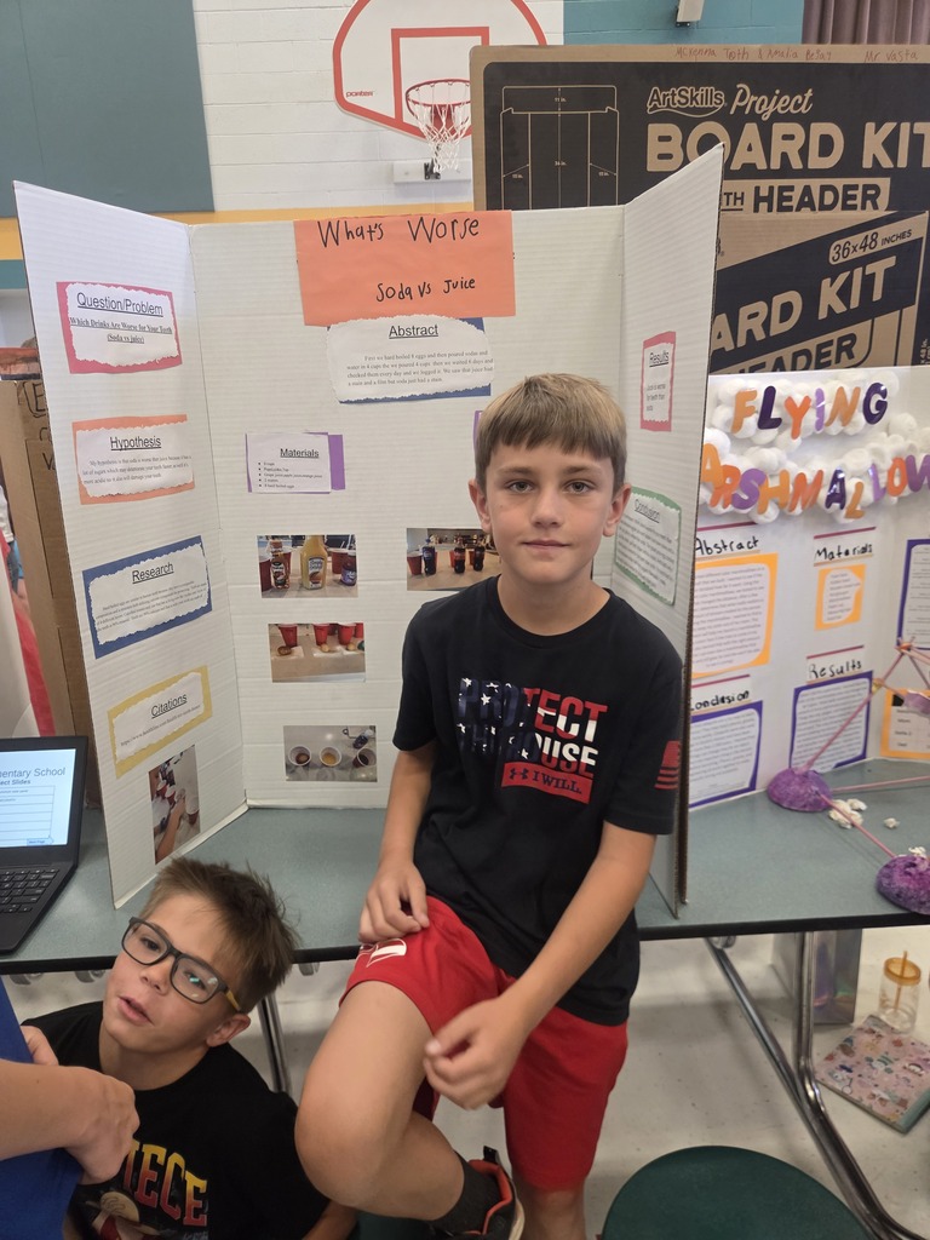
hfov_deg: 58.9
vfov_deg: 73.9
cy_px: 620
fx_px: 824
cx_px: 465
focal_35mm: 23
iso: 640
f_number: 1.8
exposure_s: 1/120
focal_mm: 5.4
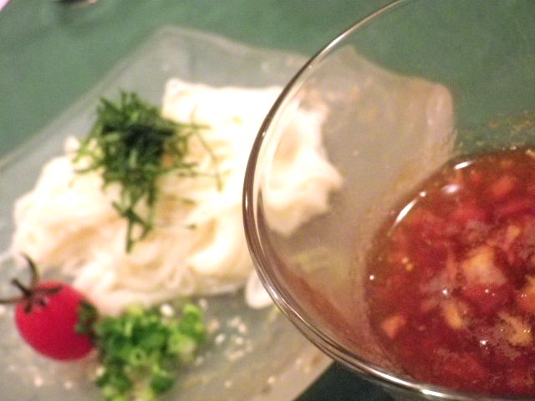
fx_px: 634
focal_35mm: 41
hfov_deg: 45.8
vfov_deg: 35.1
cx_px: 268
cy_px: 200
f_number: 3.9
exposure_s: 1/25
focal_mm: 7.3
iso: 800
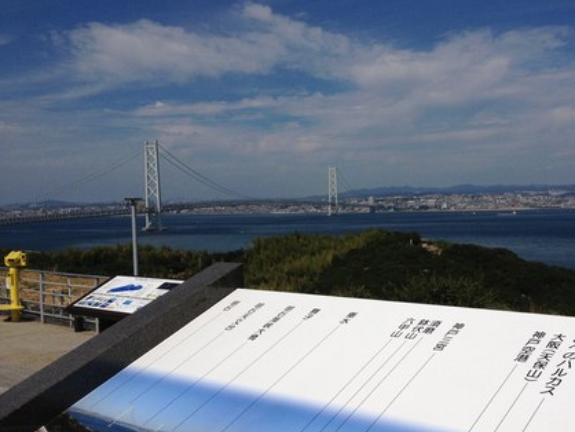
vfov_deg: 31.5
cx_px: 374
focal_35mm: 46
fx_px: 765
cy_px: 235
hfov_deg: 40.8
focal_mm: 4.28
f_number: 2.4
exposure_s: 1/6944
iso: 50
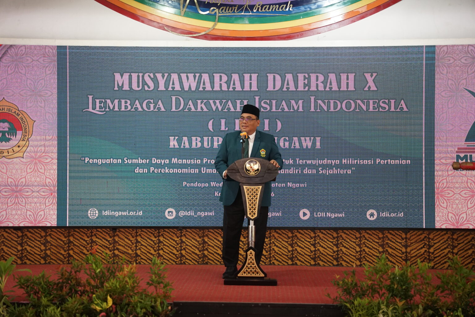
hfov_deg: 28.8
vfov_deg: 19.5
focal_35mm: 70
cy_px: 158
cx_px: 238
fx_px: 924
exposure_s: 1/200
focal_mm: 70
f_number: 2.8
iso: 1600
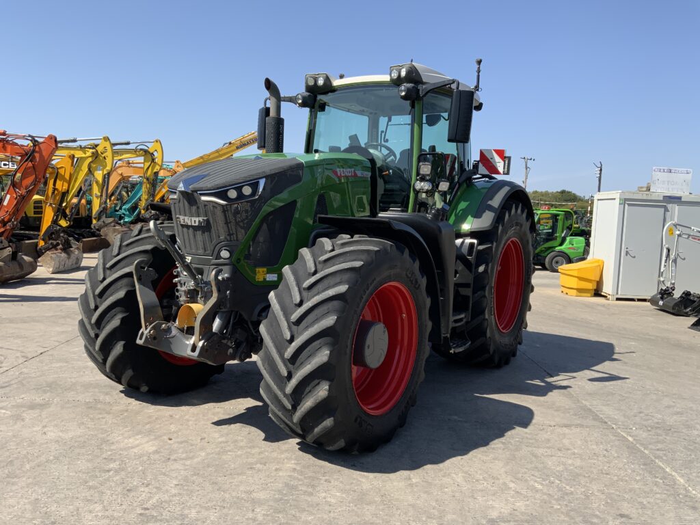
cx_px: 350
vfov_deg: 48.2
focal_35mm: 29
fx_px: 586
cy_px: 262
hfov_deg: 61.7
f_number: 1.8
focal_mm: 3
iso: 16
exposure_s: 1/1490
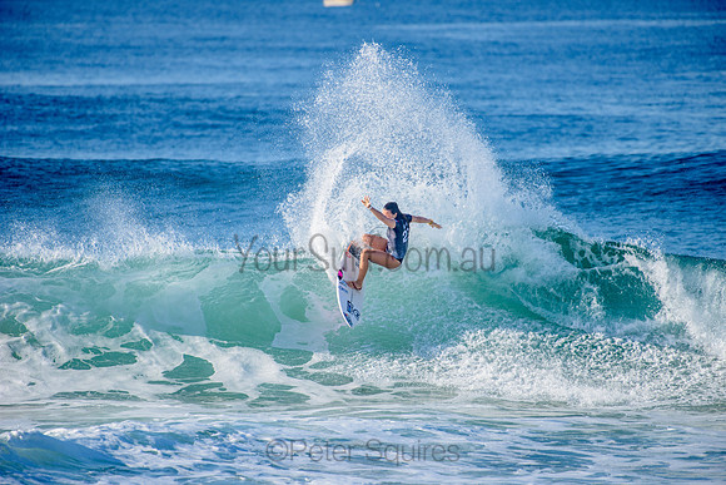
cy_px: 242
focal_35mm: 500
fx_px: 10085
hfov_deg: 4.1
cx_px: 363
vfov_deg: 2.8
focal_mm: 500
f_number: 5.6
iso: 200
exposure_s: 1/1600
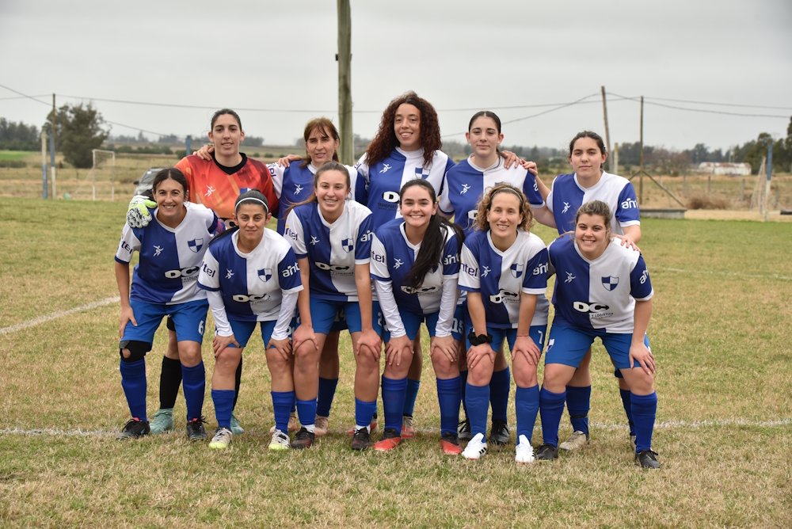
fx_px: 2091
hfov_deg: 21.4
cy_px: 264
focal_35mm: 95
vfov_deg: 14.4
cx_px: 396
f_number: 8
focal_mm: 95
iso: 1000
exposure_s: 1/500
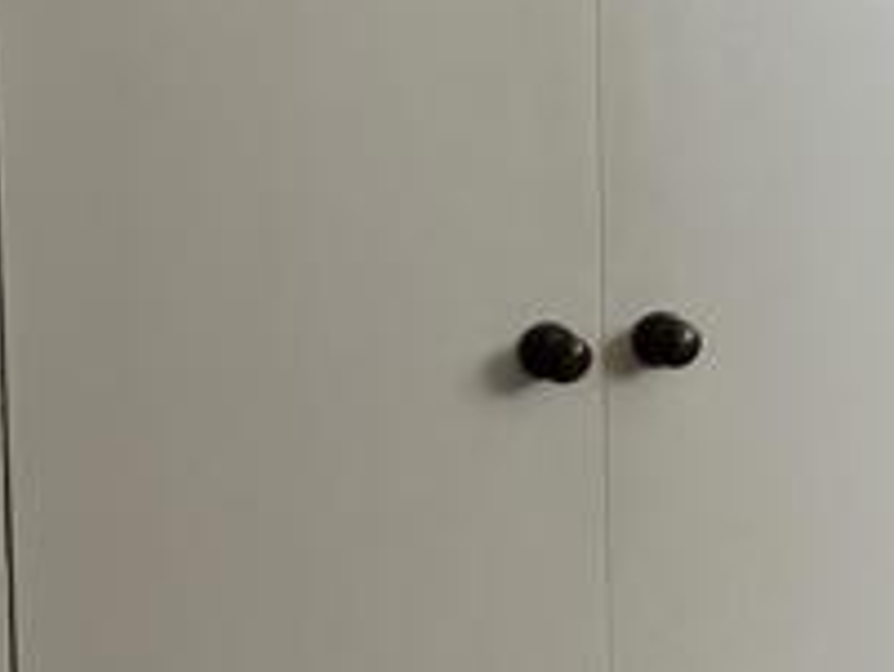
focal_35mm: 122
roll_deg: -1.6
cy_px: 156
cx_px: 2073
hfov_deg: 12.8
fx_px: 3153
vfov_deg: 12.1
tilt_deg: -5.8
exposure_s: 1/170
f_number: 1.78
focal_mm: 6.76
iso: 80
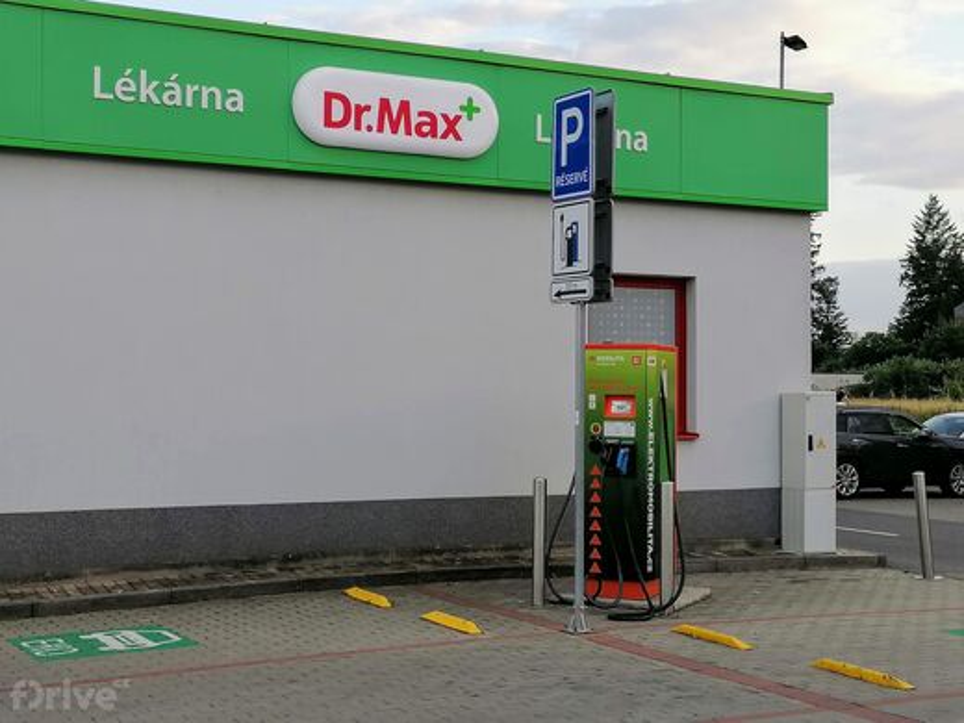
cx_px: 482
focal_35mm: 55
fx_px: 1532
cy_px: 362
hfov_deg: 34.9
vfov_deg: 26.6
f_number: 1.8
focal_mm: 5.3
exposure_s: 1/218
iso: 50
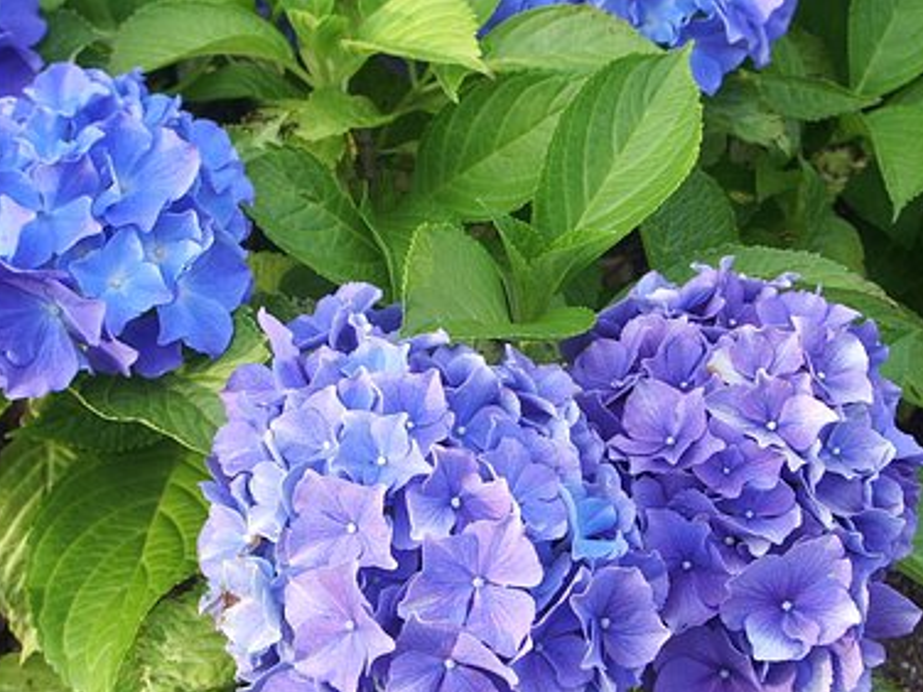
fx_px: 1813
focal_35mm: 68
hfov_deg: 28.5
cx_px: 393
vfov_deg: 21.6
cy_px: 388
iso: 100
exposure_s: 1/80
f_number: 3.1
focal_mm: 8.2
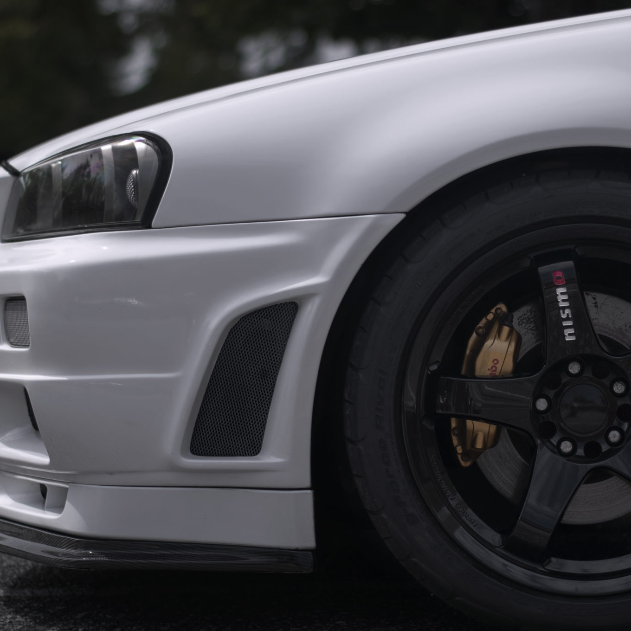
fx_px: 2475
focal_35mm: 120
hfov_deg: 14.5
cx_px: 433
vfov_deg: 14.5
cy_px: 325
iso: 100
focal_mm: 50
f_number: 1.8
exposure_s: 1/1250
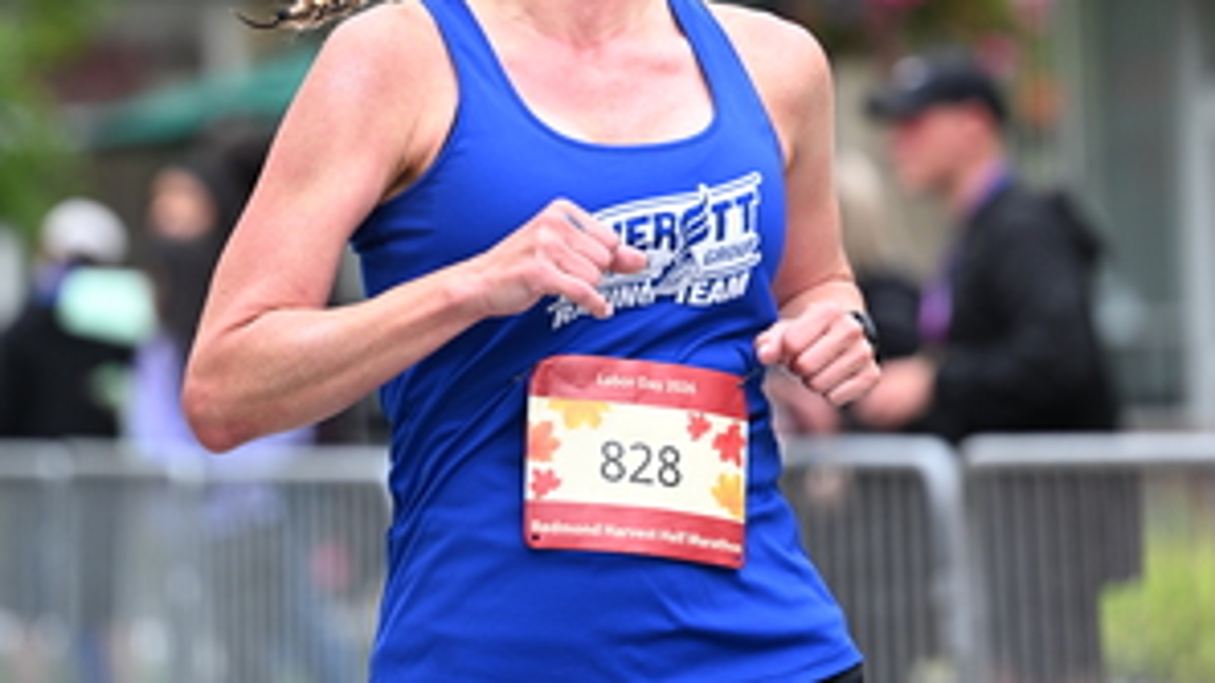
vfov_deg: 4.8
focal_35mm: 252
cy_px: 188
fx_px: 8118
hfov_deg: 8.6
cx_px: 612
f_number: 2.8
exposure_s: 1/1600
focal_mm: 130
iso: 640
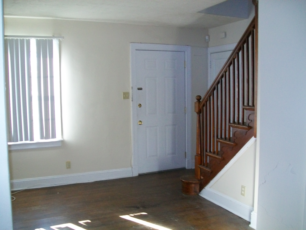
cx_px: 153
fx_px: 318
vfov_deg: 39.7
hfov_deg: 51.4
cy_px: 115
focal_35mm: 36
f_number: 2.7
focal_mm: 6
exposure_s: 1/60
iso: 160
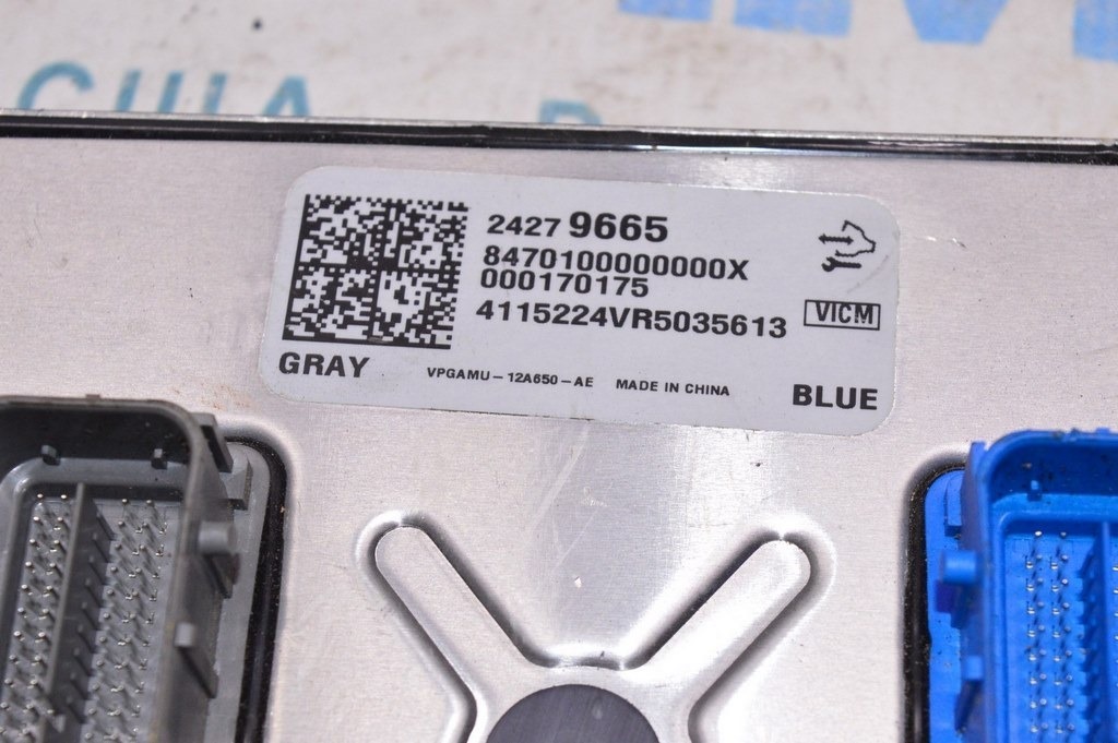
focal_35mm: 75
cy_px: 372
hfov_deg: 27.0
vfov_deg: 18.2
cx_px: 559
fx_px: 2327
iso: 1600
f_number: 8
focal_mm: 50
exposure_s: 1/160
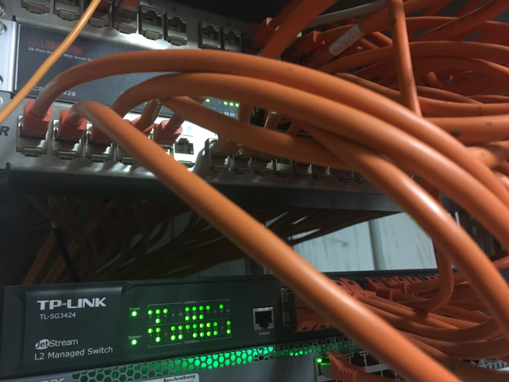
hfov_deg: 61.7
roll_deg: +3.8
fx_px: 426
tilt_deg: +11.4
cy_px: 191
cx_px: 254
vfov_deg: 48.2
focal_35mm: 29
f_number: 2.2
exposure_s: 1/17
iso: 400
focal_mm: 4.15
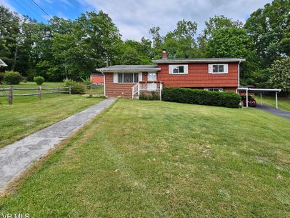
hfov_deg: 93.1
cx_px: 175
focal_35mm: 16
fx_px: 134
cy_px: 95
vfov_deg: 77.8
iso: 50
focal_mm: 2.2
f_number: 2.2
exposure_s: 1/455
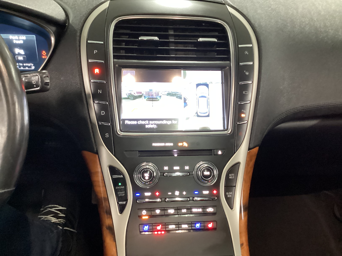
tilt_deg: -36.7
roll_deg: -4.5
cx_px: 171
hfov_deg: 58.4
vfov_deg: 45.4
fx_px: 306
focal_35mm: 31
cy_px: 128
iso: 640
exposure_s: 1/15
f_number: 2.4
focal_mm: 3.3
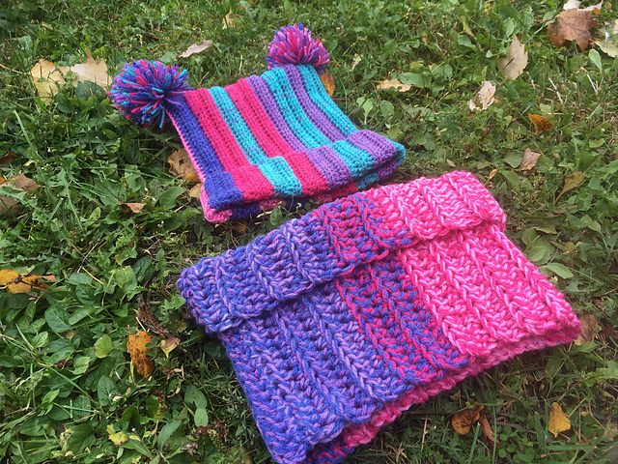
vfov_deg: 48.2
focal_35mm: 29
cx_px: 309
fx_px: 518
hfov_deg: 61.7
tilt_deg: -52.6
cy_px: 232
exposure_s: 1/114
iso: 25
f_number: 2.2
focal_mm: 4.15
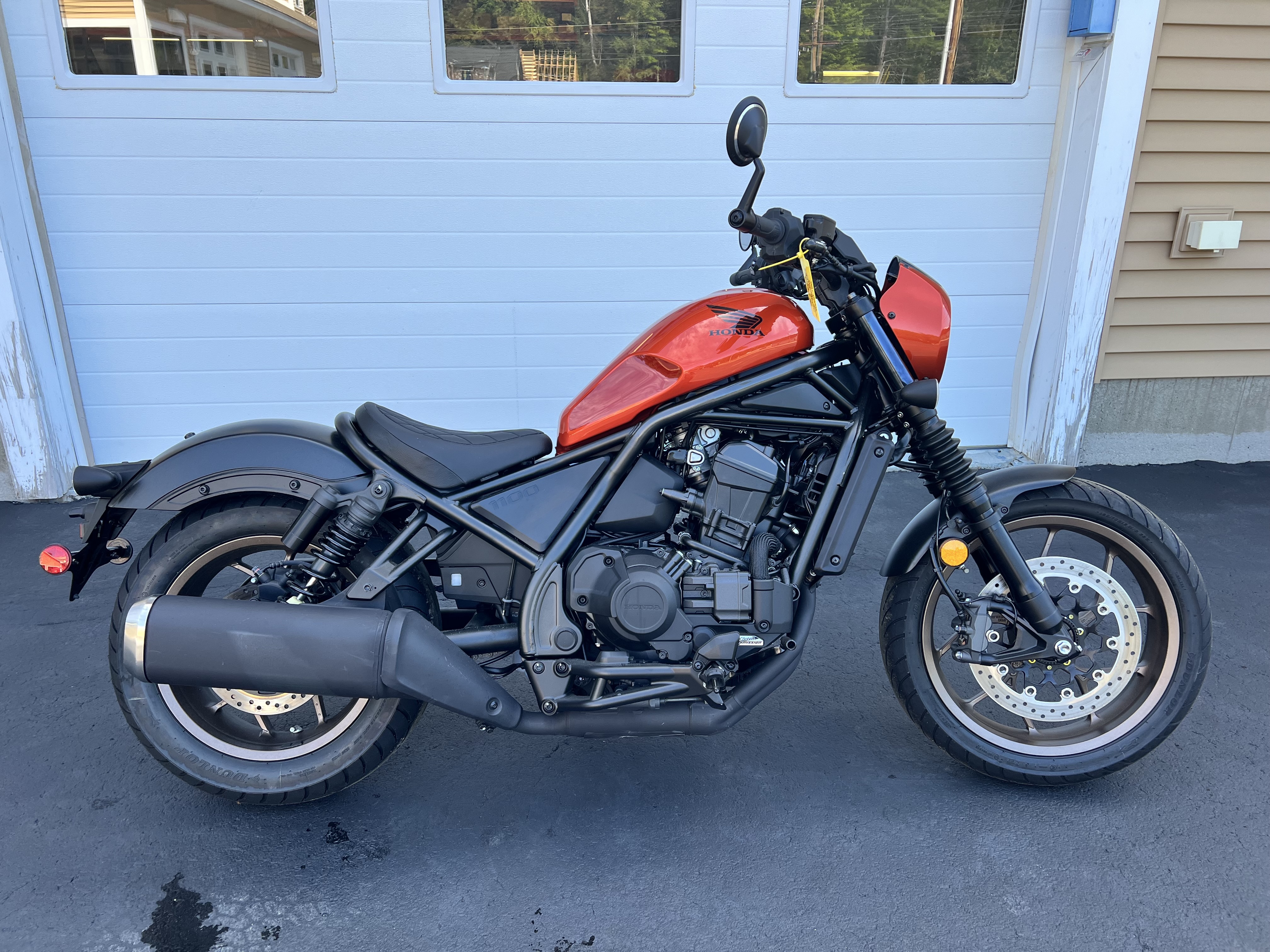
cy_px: 476
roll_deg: -0.1
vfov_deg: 53.1
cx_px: 635
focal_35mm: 26
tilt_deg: -21.4
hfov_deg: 67.3
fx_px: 954
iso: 50
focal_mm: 5.7
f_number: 1.5
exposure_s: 1/502
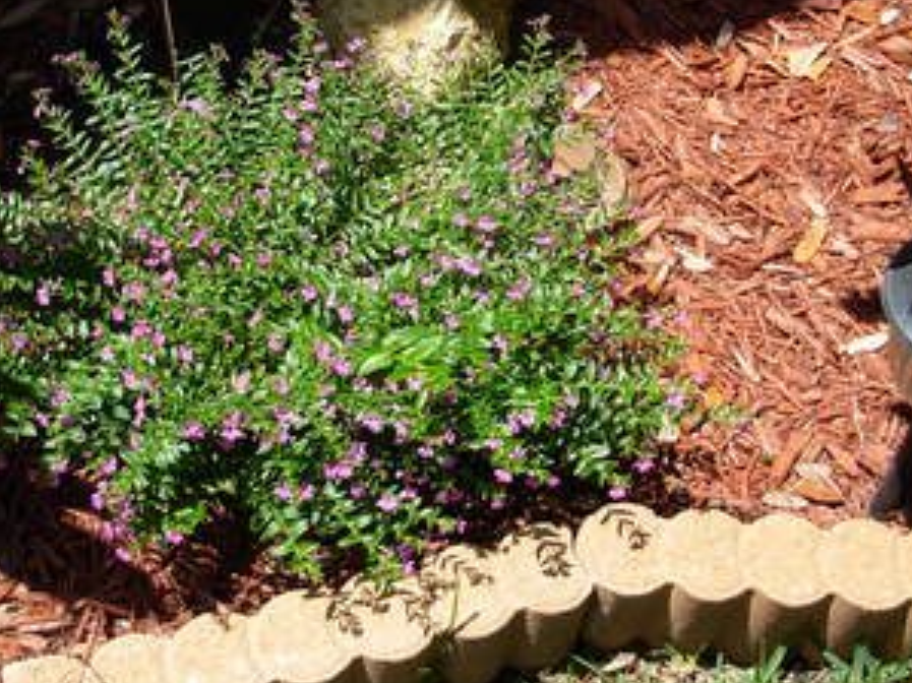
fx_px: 1475
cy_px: 223
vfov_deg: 25.9
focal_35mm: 56
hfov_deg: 33.9
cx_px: 262
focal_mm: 6.3
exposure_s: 1/724
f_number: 2.9
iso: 79
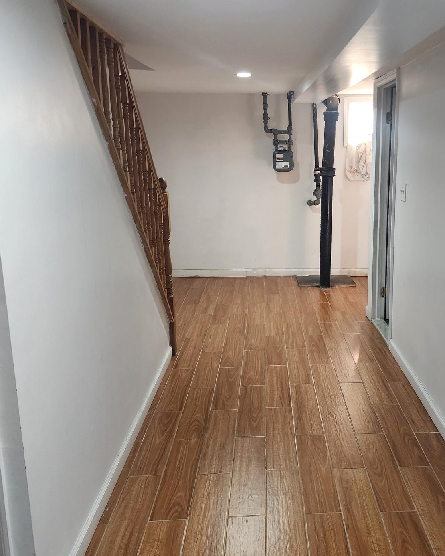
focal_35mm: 33
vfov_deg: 54.2
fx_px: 543
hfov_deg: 43.9
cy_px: 258
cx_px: 297
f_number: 1.8
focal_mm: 6.4
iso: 640
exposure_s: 1/120
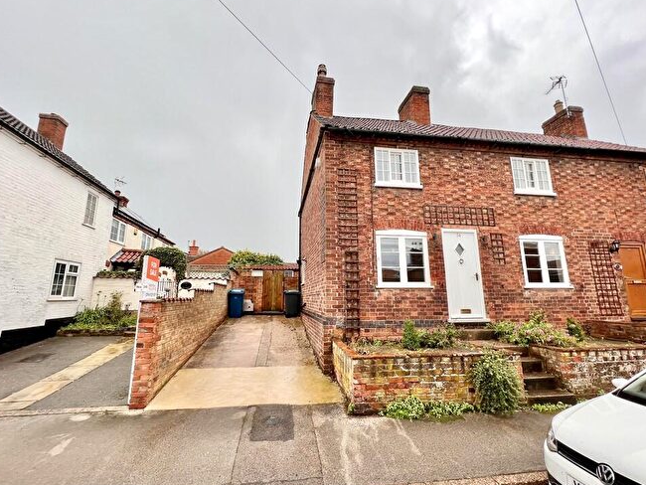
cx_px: 320
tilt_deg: +11.4
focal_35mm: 14
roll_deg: +0.7
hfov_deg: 102.0
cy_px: 246
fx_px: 261
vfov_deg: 85.7
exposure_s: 1/250
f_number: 1.8
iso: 32
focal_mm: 1.57
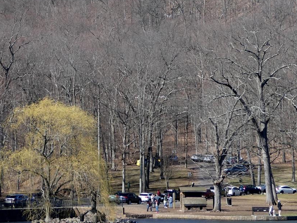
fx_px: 1321
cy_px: 74
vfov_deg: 9.6
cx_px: 109
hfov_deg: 12.8
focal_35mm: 154
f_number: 4.7
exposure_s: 1/320
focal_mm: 14.1
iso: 80
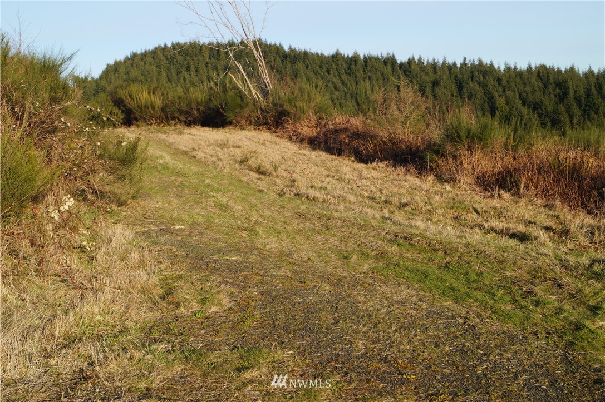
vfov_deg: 31.8
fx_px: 705
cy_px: 201
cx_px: 302
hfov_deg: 46.4
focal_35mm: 42
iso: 100
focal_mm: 28
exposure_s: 1/80
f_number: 11
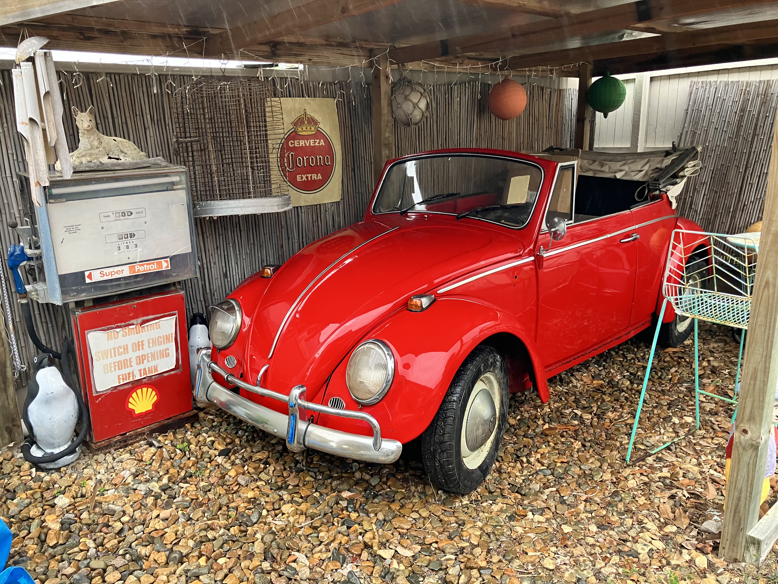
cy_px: 292
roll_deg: +0.4
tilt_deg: -15.0
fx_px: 629
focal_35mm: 28
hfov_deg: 63.4
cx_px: 389
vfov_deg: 49.7
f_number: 1.8
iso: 80
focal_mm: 3.99
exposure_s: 1/97
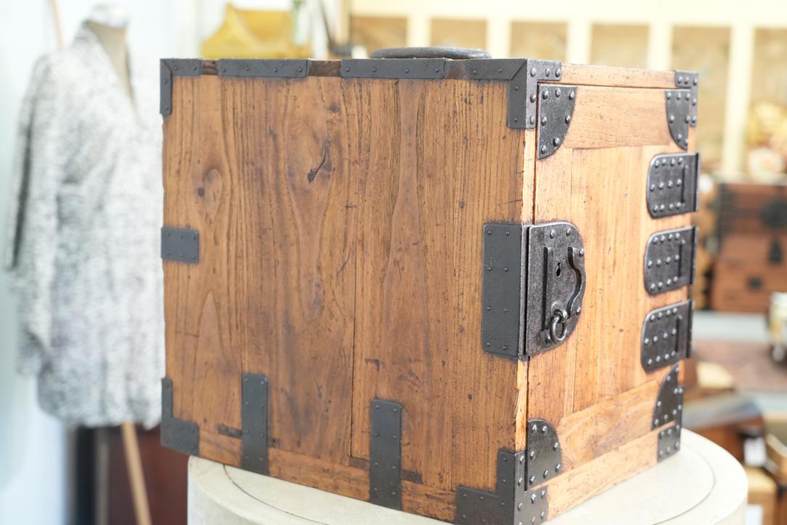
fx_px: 1181
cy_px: 262
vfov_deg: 25.1
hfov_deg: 36.9
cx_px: 394
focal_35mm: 54
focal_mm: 54
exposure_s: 1/60
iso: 2500
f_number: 4
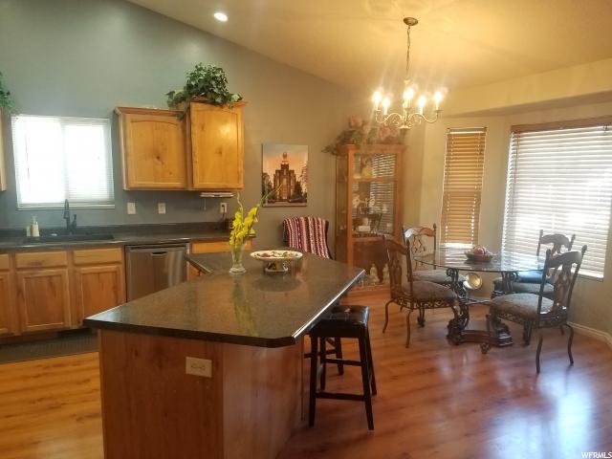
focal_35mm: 26
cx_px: 306
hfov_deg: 67.3
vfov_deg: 53.1
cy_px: 230
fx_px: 460
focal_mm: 4.2
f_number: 1.7
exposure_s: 1/60
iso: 160
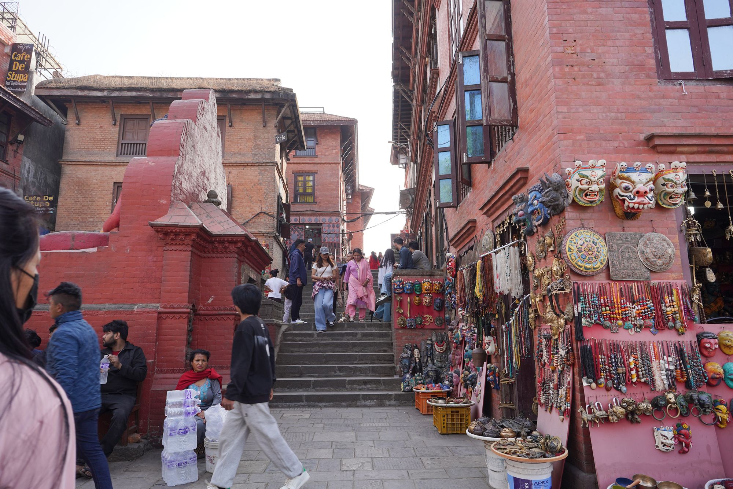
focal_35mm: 24
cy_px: 244
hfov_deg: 73.7
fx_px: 489
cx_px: 366
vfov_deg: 53.1
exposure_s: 1/100
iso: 100
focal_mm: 24
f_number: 7.1
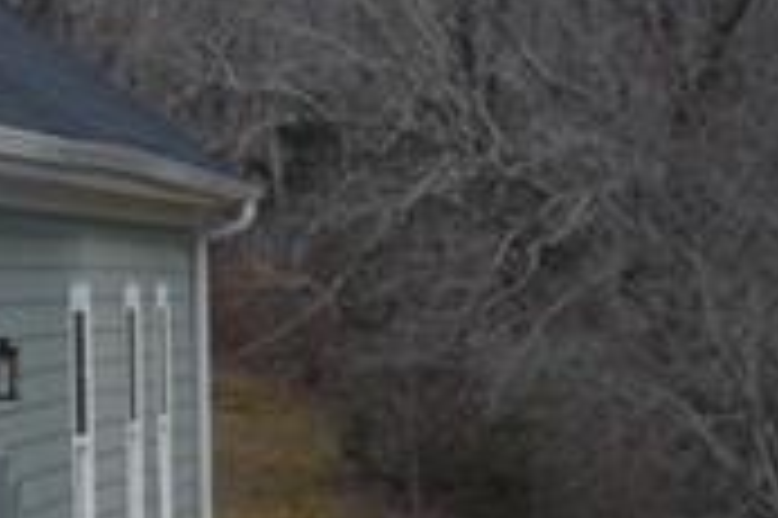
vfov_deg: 5.5
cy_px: 401
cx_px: -1417
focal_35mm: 249
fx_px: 5376
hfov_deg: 7.4
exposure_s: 1/320
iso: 200
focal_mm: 28
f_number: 9
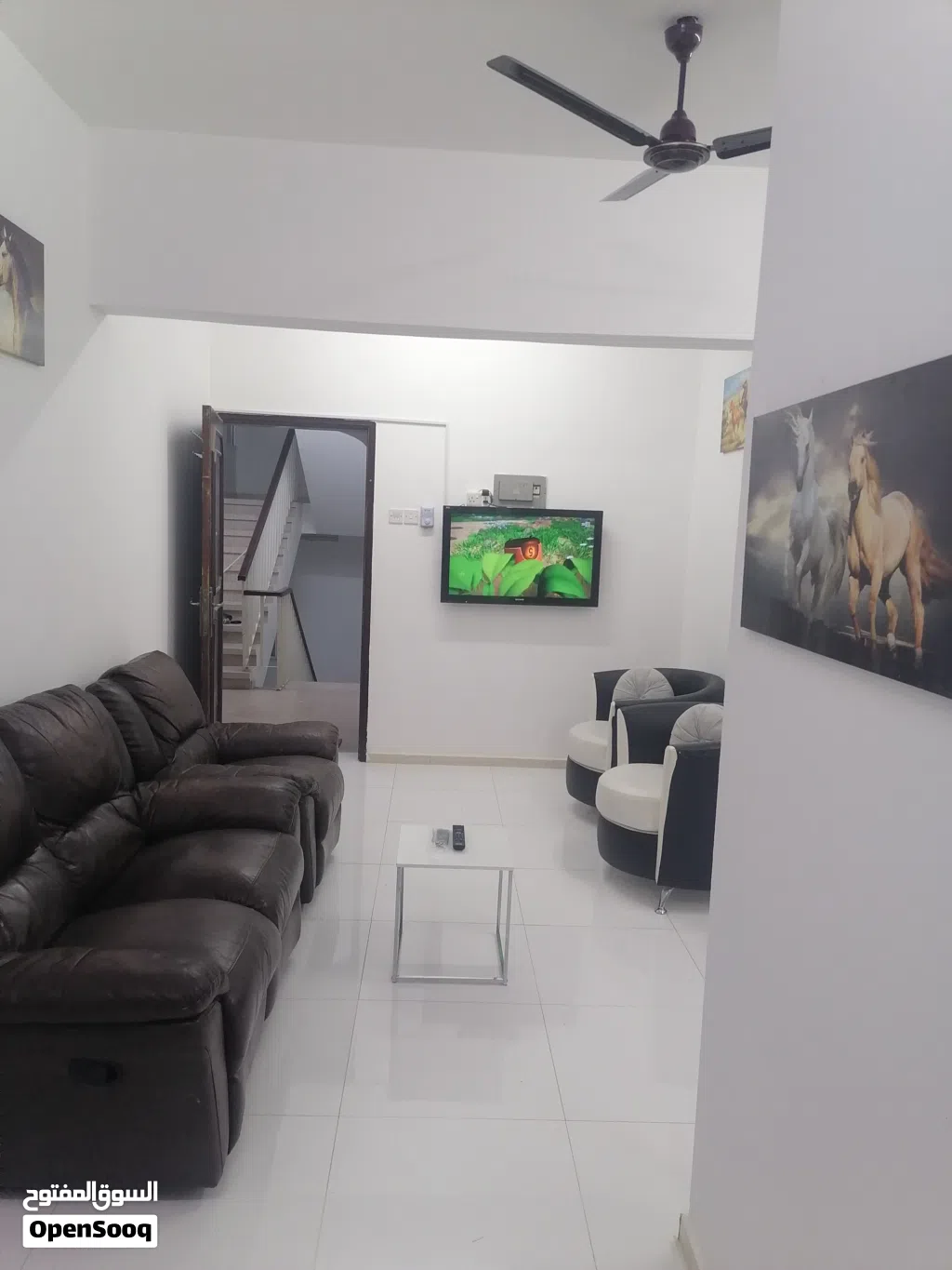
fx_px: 990
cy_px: 635
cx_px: 476
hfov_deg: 51.4
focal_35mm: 27
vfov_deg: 65.3
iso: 160
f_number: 1.8
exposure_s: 1/33.3
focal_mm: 5.3
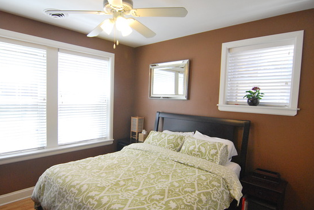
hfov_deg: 80.6
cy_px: 117
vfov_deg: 59.4
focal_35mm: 21
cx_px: 134
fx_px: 183
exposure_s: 1/100
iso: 800
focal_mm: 12
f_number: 5
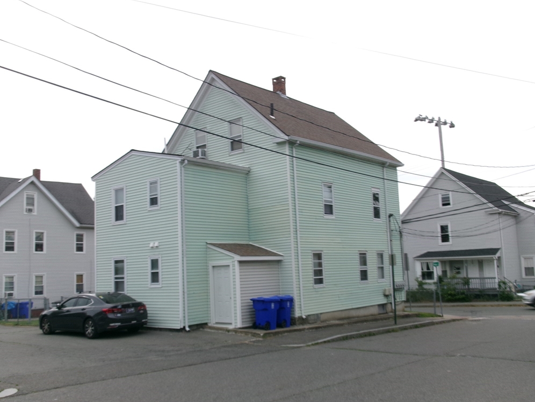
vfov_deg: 38.7
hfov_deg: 50.1
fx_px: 572
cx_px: 262
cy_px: 203
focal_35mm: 37
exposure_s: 1/45
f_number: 11.8
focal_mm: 6.4
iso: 100
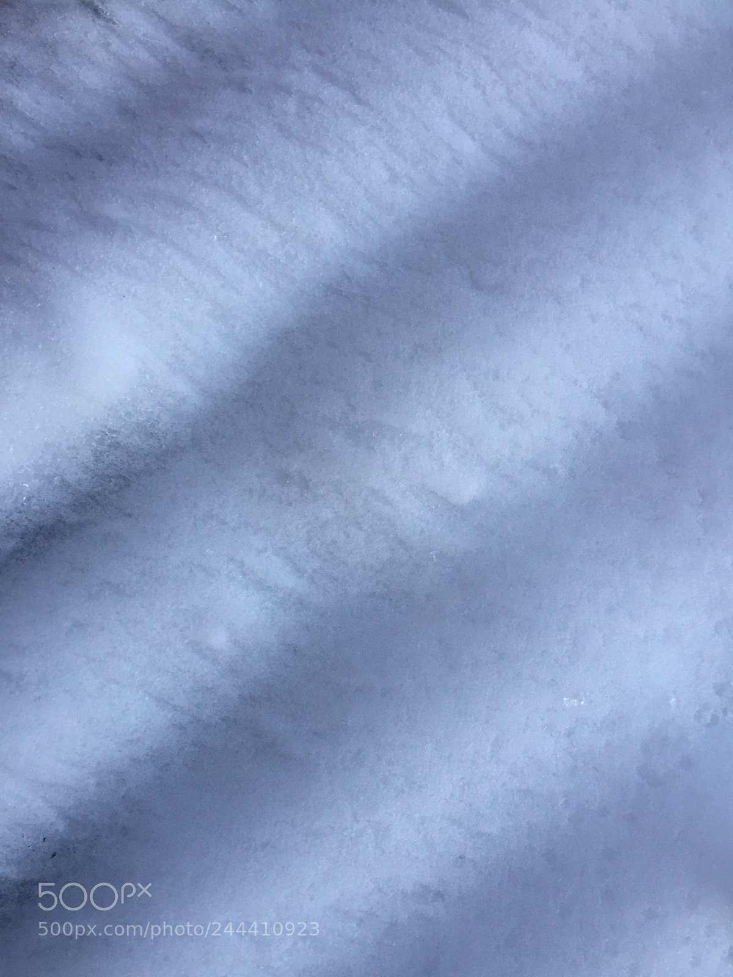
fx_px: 819
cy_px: 488
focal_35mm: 29
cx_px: 366
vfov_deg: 61.7
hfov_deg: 48.2
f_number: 2.2
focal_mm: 4.15
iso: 50
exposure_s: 1/100
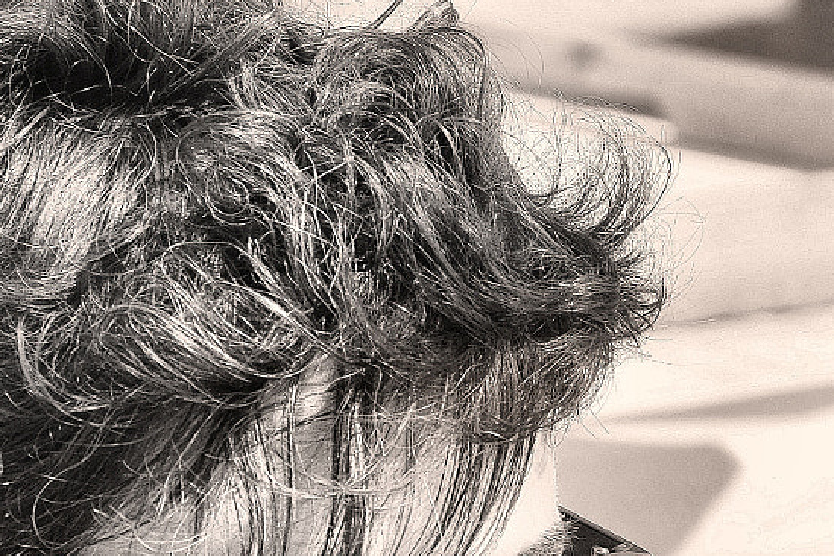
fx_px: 15057
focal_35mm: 650
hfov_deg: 3.2
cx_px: 723
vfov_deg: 2.1
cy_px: 533
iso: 800
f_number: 10
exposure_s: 1/340
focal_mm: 148.5
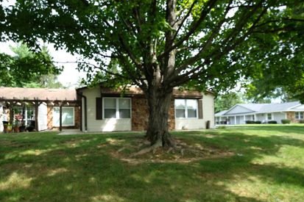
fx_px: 194
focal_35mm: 23
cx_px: 137
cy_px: 116
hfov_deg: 75.9
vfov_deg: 54.9
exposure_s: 1/400
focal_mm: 12.6
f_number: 4
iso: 200
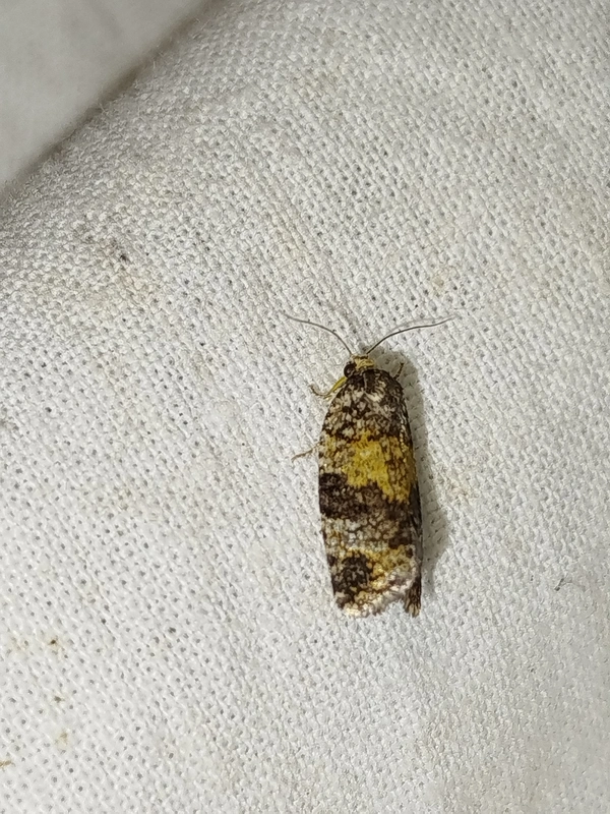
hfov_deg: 16.8
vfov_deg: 22.3
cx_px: 305
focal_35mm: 88
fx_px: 2068
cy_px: 407
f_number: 1.7
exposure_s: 1/50
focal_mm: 5.31
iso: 64
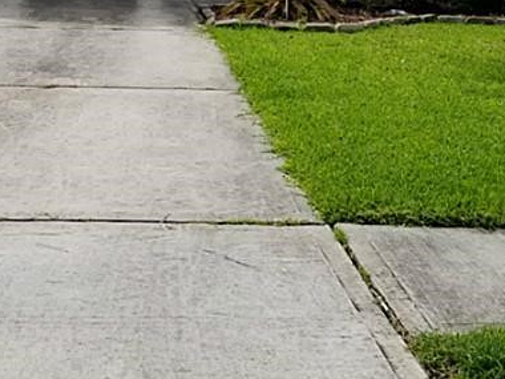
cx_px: 185
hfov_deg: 27.7
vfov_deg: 20.5
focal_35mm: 70
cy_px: 31
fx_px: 1021
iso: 50
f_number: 1.7
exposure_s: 1/1582
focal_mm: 4.25
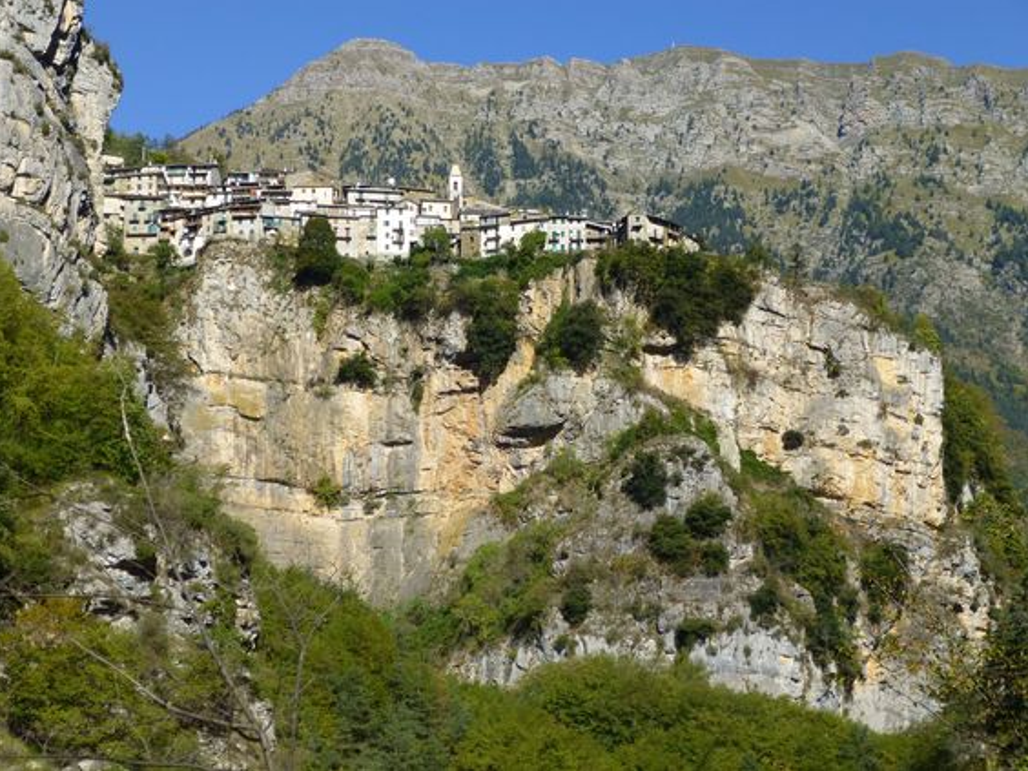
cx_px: 512
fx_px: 2584
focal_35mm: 87
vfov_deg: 17.0
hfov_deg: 22.5
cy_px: 383
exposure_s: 1/500
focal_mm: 15.3
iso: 100
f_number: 5
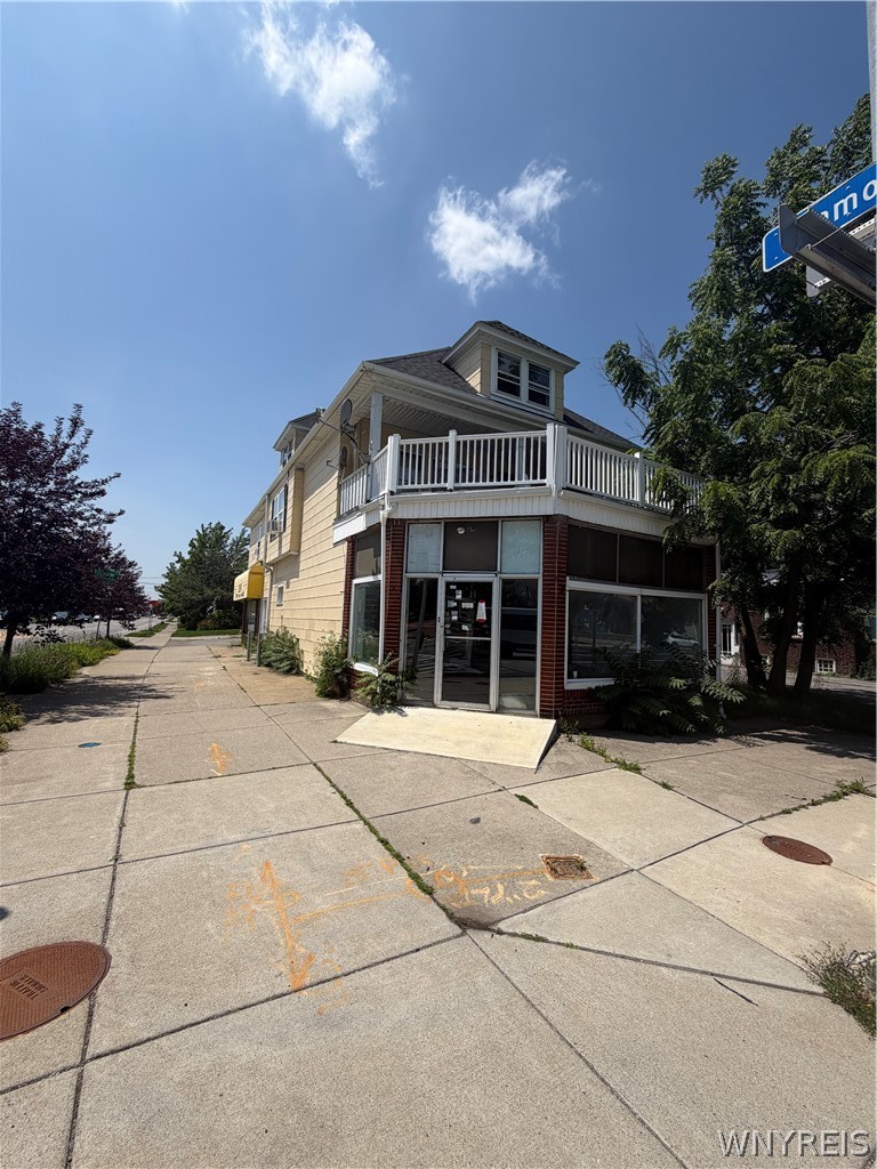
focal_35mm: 14
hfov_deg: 85.7
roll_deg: -2.7
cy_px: 584
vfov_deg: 102.1
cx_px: 438
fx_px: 473
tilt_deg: +6.0
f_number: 2.2
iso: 20
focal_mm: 2.22
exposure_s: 1/1312
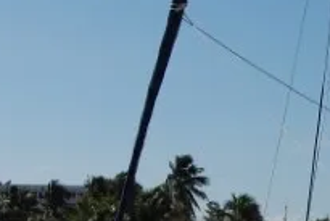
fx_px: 1449
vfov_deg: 8.7
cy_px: 211
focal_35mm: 158
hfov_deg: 12.8
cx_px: 361
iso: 200
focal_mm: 30
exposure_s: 1/500
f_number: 13
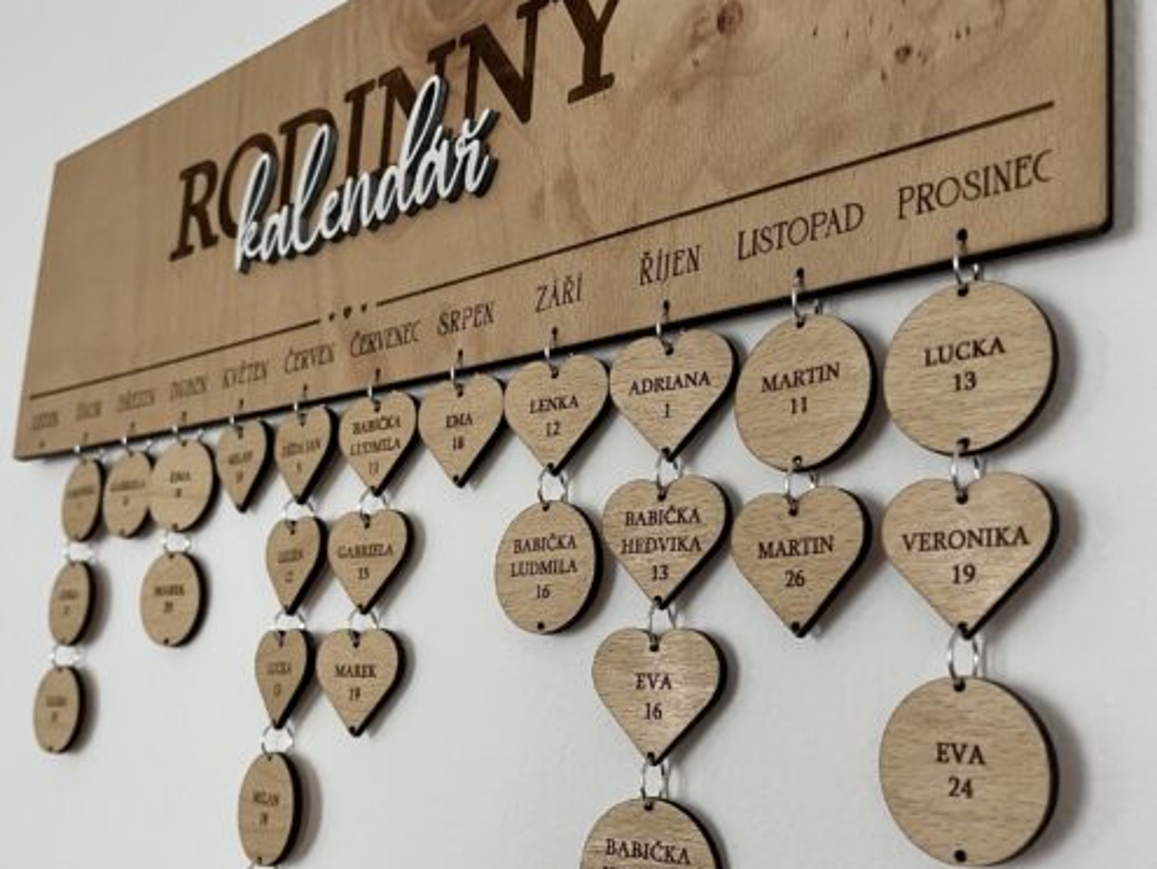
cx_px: 580
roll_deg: -3.1
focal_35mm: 35
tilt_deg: +10.7
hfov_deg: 52.6
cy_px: 515
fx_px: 1171
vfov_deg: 40.6
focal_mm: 5.1
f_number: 1.6
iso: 200
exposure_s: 1/60
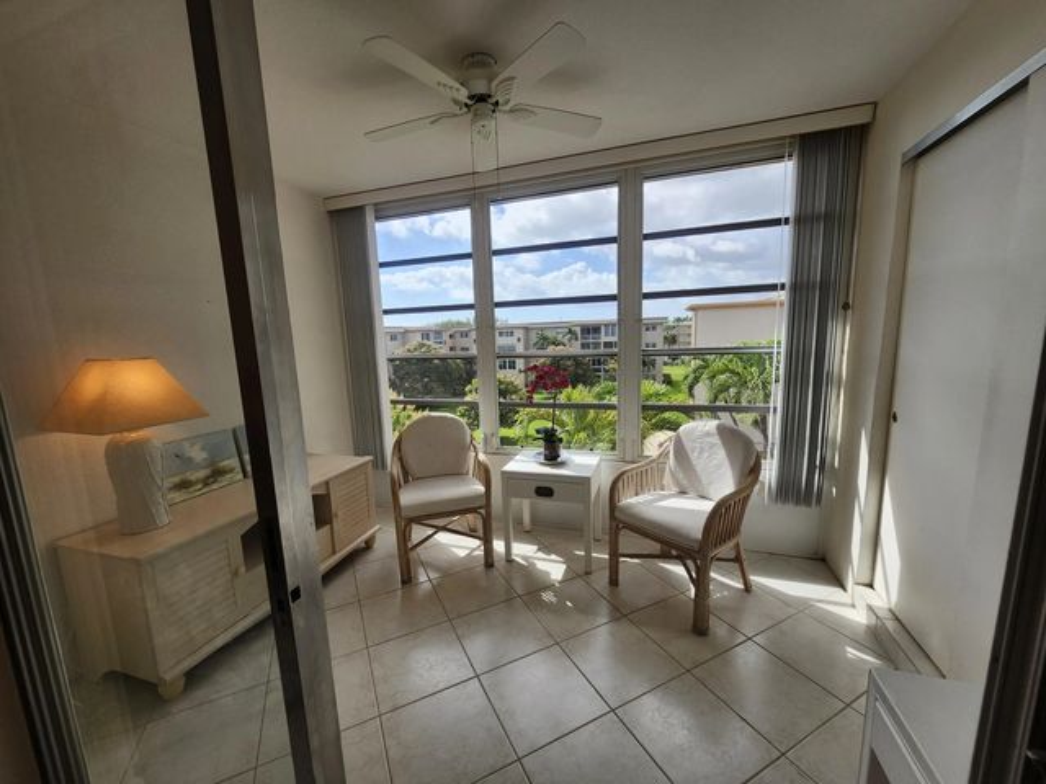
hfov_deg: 106.2
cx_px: 523
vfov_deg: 89.9
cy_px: 392
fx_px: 393
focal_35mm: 13
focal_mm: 1.74
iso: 40
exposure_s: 1/383
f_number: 2.2
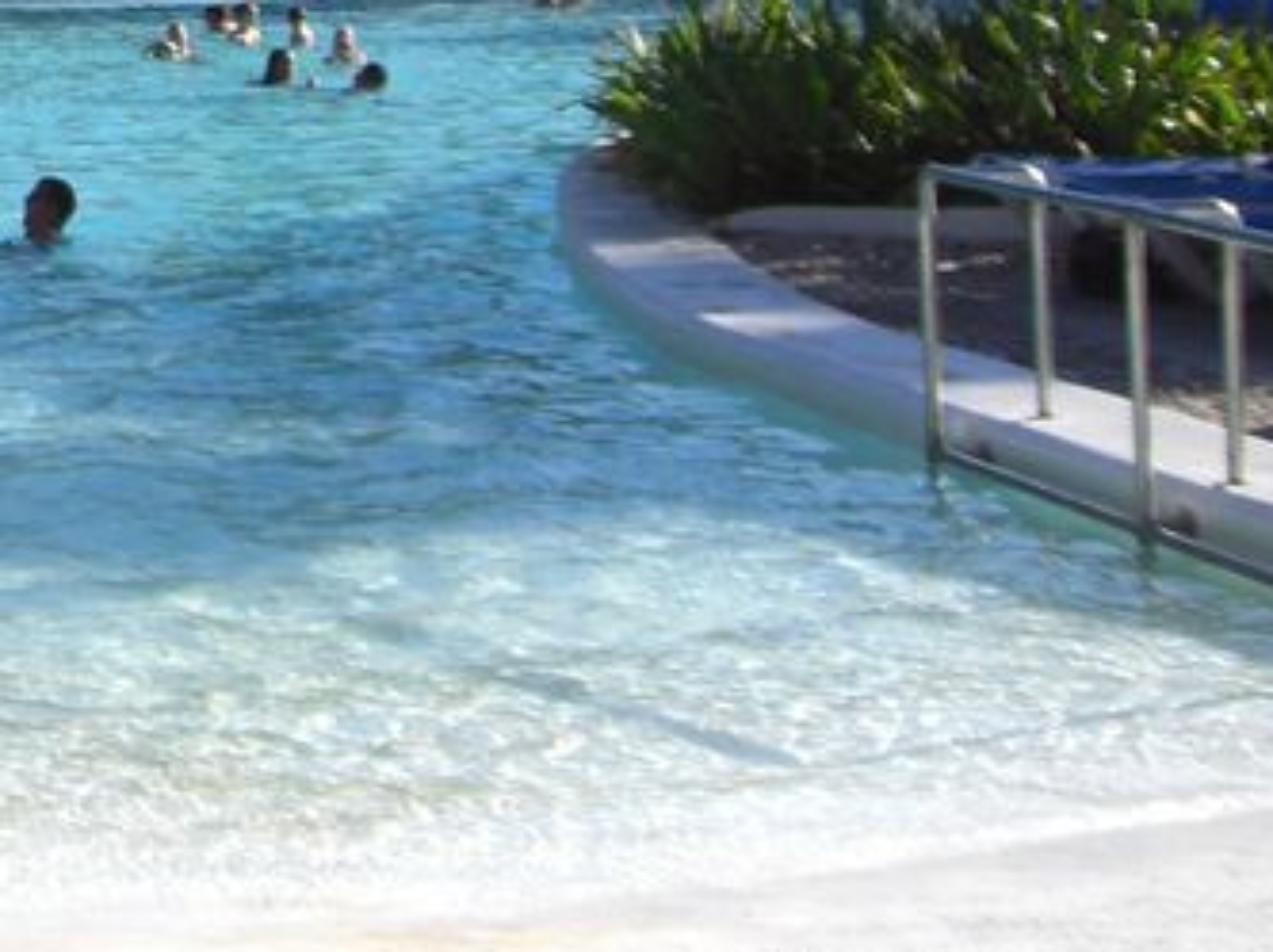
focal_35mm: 117
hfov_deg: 15.5
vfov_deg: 12.1
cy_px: -428
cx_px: -673
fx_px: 4298
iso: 64
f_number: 2.7
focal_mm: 6.2
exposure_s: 1/800
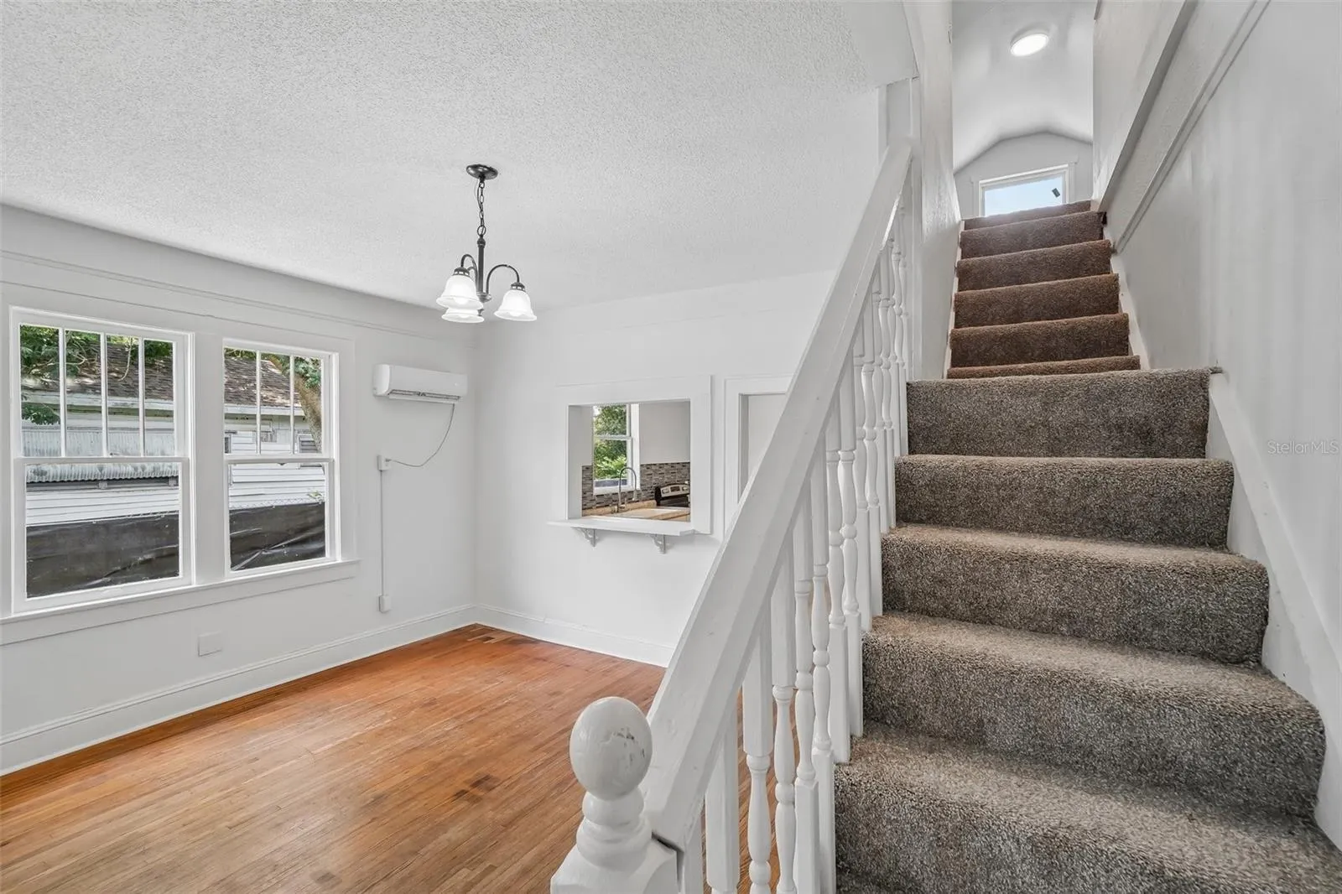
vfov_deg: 77.3
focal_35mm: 15
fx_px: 559
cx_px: 671
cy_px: 447
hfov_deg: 100.4
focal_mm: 10
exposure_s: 1/30
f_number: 8
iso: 400
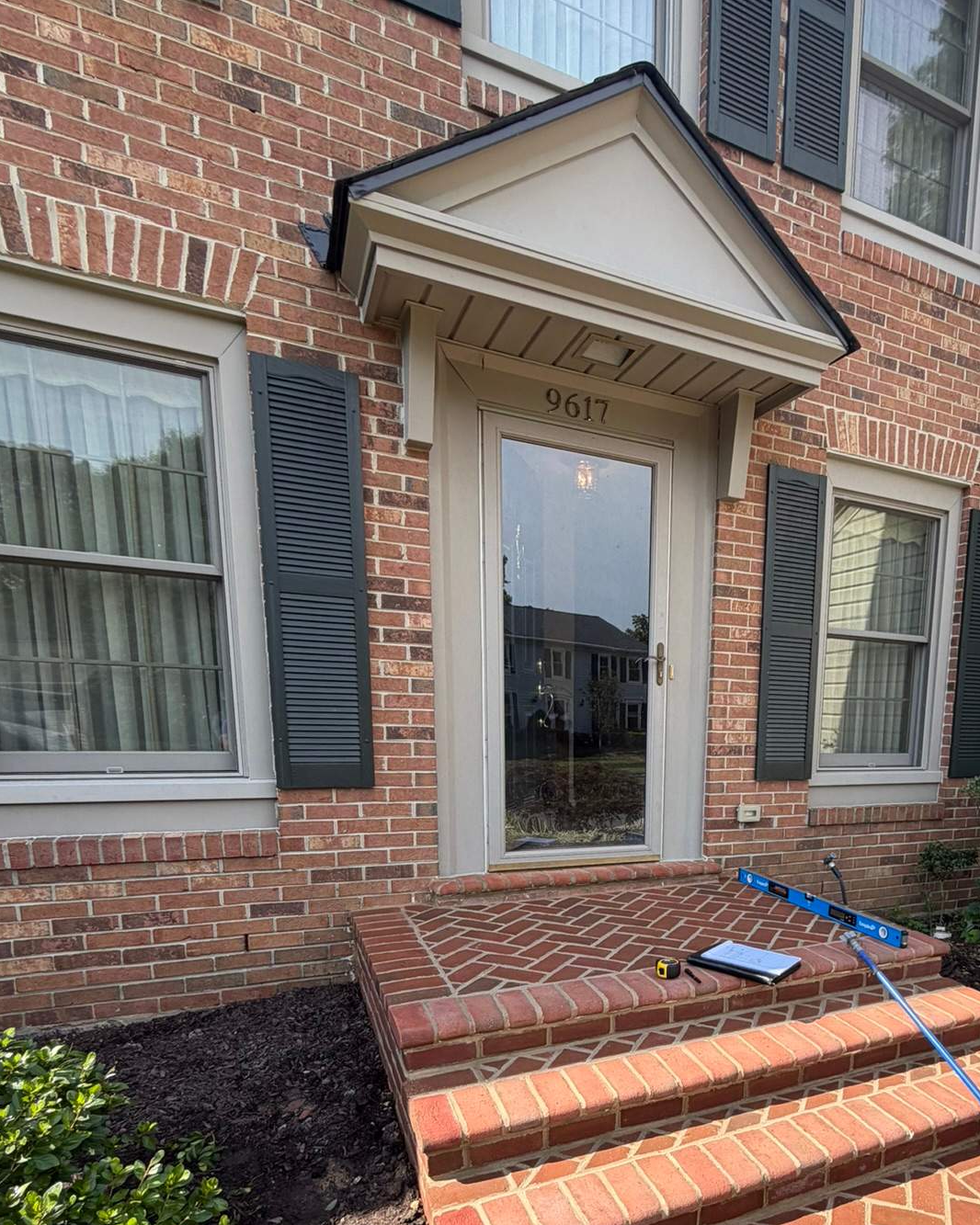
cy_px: 851
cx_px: 673
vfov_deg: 74.4
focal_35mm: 21
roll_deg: -2.0
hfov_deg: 63.4
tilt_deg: -8.2
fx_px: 762
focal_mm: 2.22
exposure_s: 1/545
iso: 40
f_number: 2.2
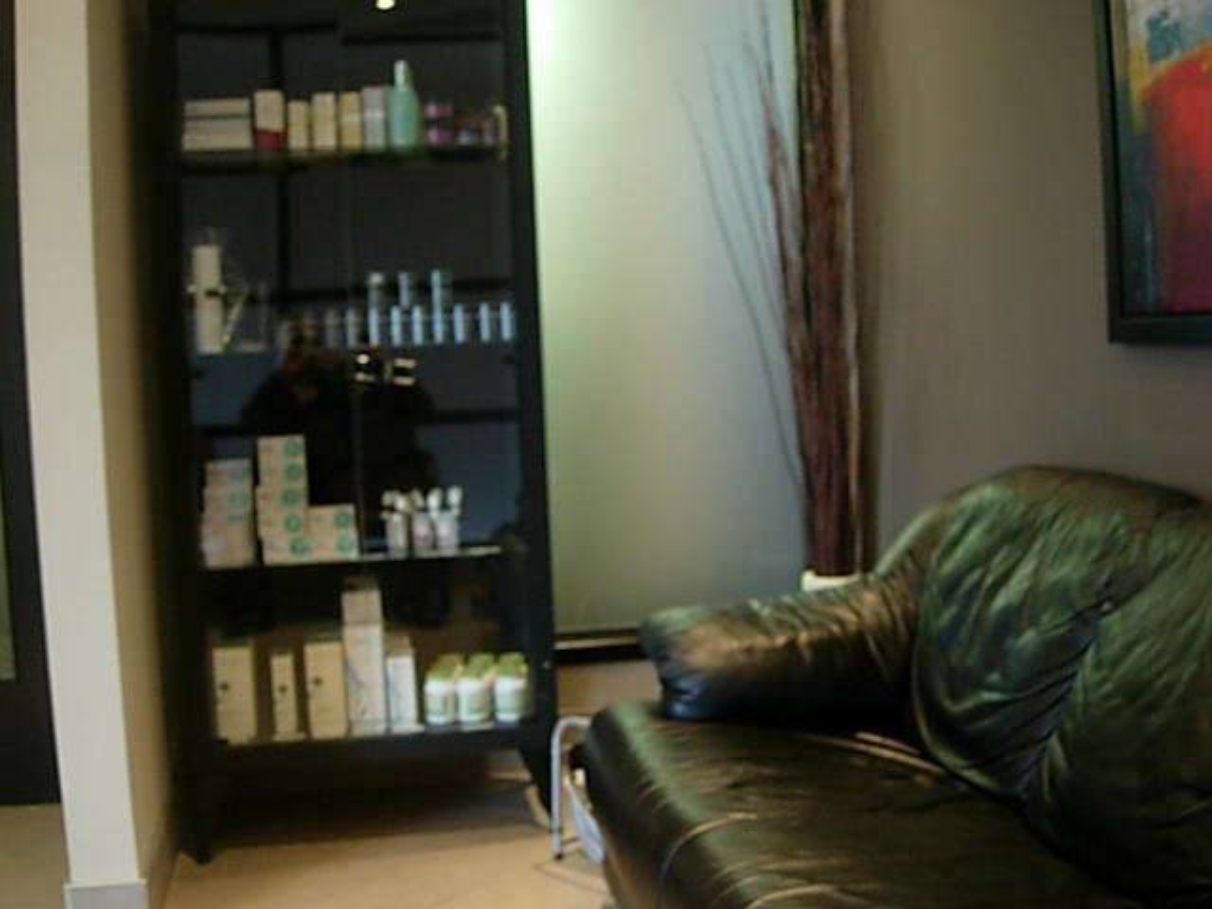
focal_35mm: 38
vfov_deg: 37.7
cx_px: 606
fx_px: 1330
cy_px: 454
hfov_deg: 49.0
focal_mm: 7.8
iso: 200
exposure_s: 1/15.1
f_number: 2.8
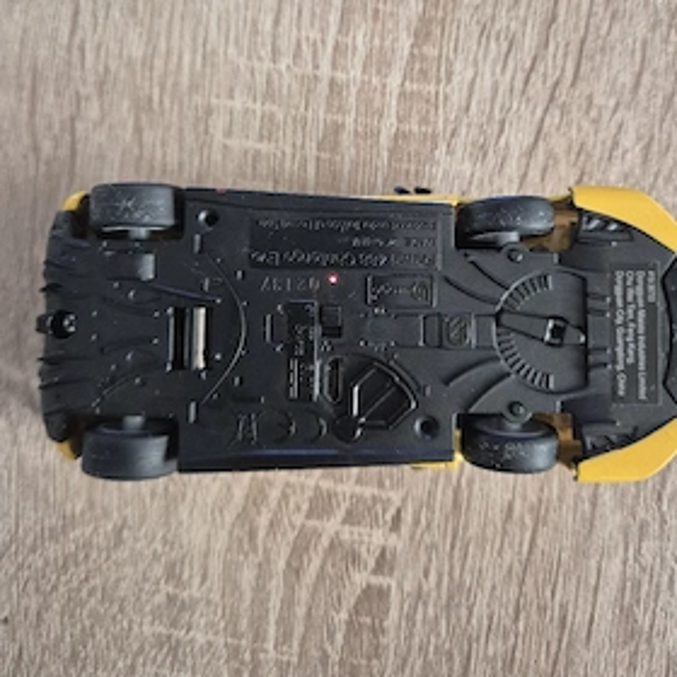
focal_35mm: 29
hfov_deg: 55.6
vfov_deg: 54.6
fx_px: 642
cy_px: 230
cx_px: 343
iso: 1250
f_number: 1.8
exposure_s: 1/100
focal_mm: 5.4
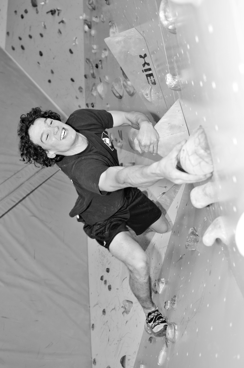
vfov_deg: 49.6
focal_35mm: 39
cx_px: 122
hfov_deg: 34.1
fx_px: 397
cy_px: 184
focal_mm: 26
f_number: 2.8
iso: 250
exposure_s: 1/125
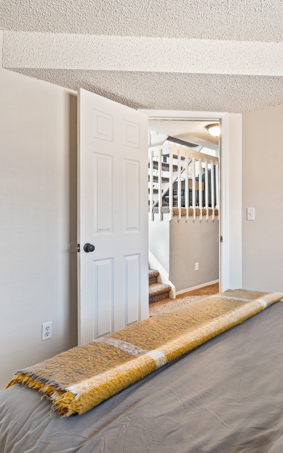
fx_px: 296
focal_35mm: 24
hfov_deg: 50.2
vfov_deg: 74.8
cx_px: 188
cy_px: 230
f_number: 8
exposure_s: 1/4
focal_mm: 15
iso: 800
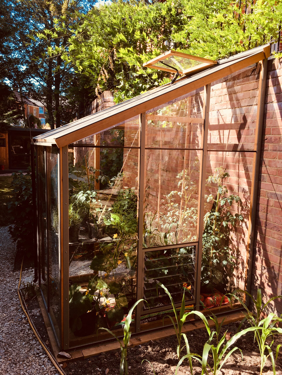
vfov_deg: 61.7
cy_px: 188
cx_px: 141
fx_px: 315
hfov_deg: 48.2
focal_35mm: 29
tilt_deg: -9.8
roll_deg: -1.2
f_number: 2.2
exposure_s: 1/356
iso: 25
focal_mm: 4.15
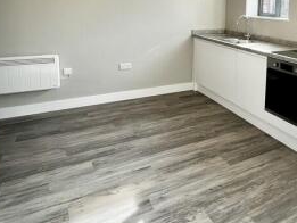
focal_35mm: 29
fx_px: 249
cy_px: 44
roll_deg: +0.8
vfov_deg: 45.7
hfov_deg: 56.2
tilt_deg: -7.6
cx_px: 246
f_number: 1.8
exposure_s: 1/99
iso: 50
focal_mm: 1.57
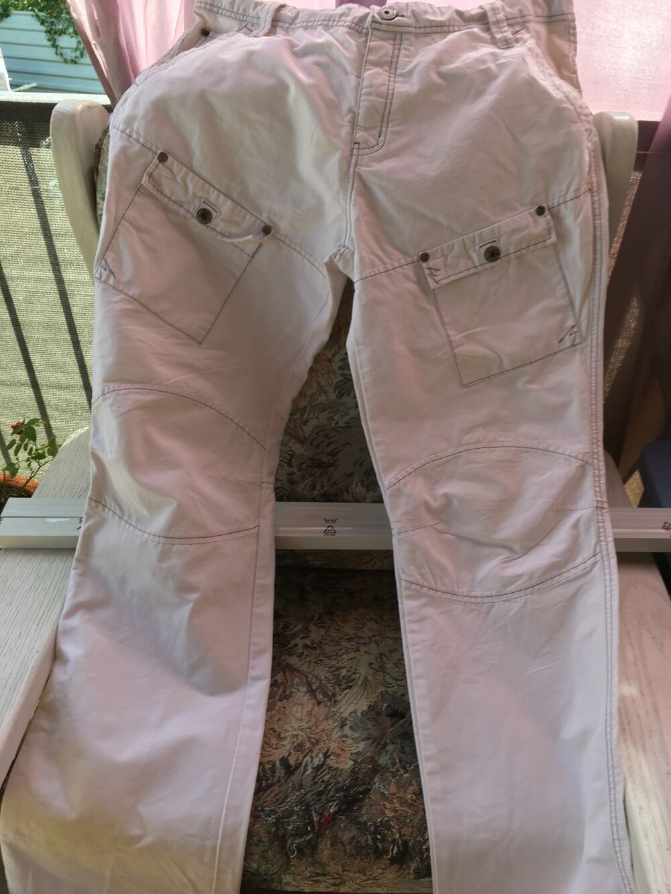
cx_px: 336
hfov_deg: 48.2
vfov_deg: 61.7
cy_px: 447
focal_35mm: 29
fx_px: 749
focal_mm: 4.15
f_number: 2.2
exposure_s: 1/139
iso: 25
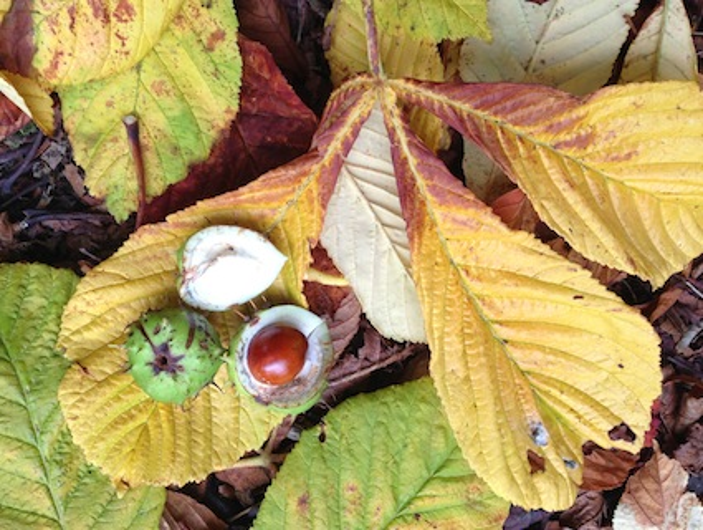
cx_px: 352
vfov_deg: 43.0
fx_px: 671
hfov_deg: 55.3
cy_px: 265
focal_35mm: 33
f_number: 2.4
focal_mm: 4.13
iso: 50
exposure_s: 1/60
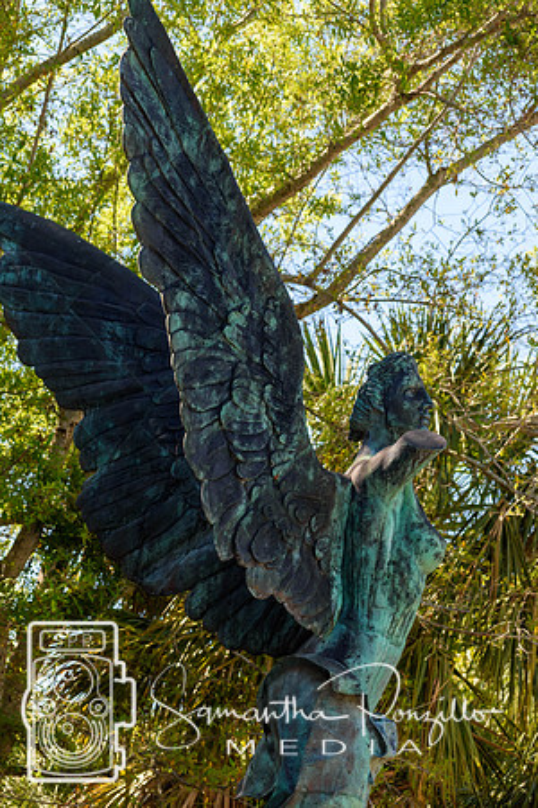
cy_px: 404
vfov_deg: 19.5
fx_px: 2354
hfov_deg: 13.0
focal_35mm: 105
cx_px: 269
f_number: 5.6
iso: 360
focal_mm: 70
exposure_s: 1/500
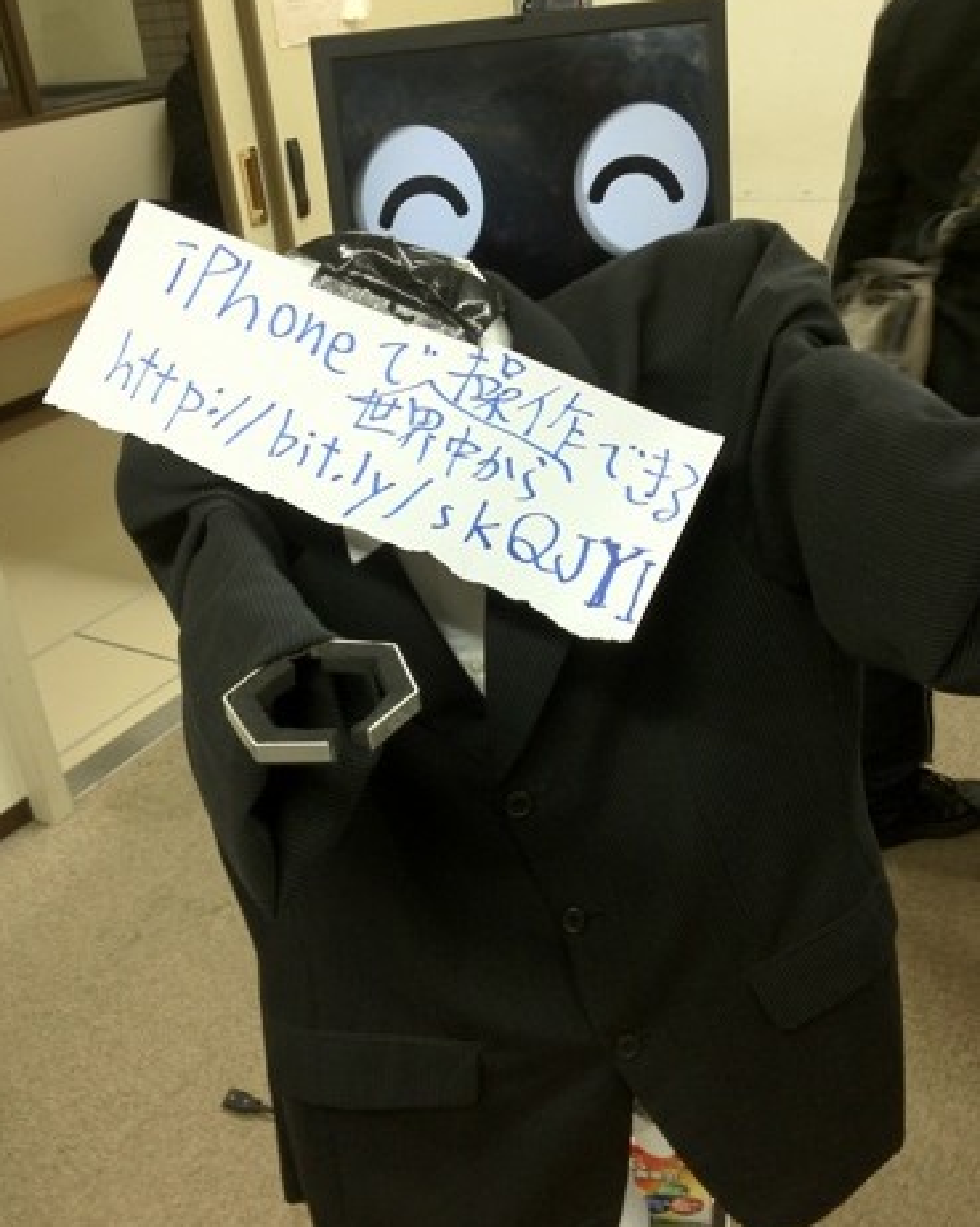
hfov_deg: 40.1
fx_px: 1343
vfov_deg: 49.1
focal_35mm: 37
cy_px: 606
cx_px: 487
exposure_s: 1/20
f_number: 2.4
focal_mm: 4.28
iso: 64
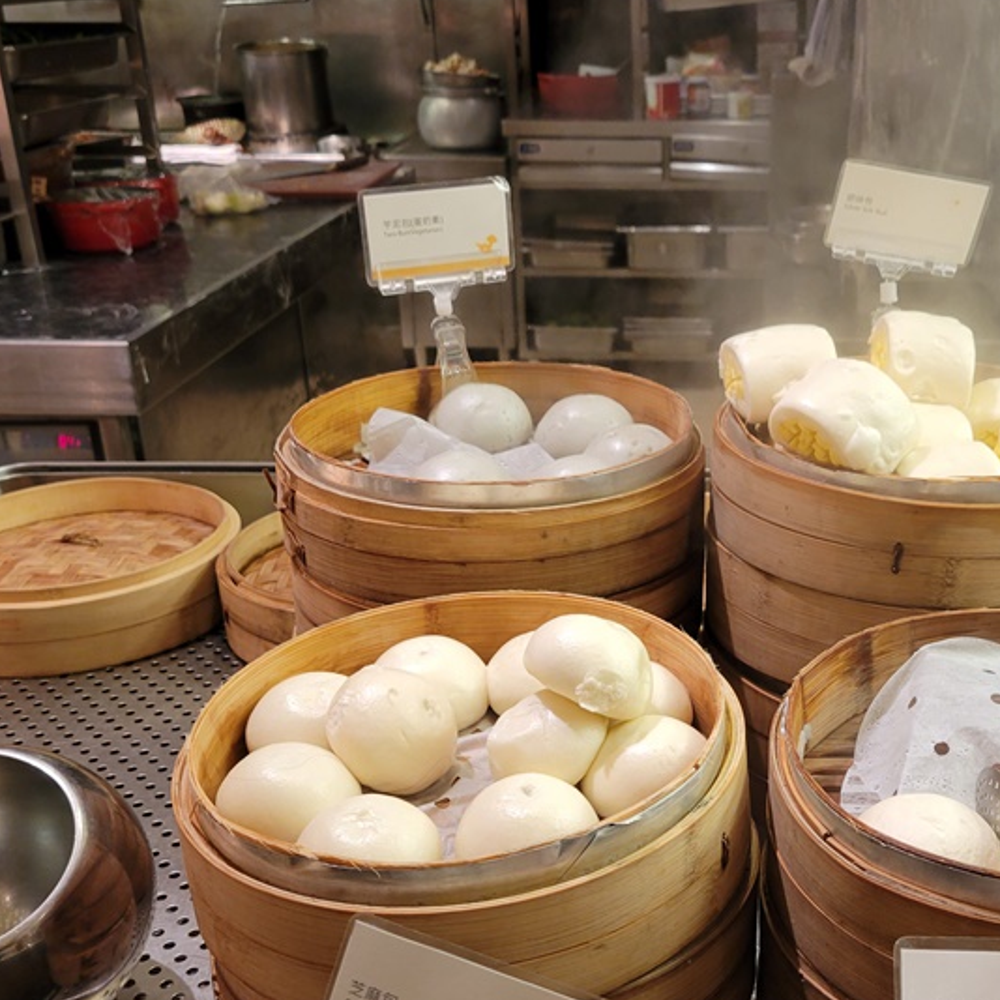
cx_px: 713
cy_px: 562
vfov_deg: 39.1
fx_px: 1405
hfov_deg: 38.4
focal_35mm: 43
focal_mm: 5.4
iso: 200
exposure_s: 1/60
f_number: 1.8
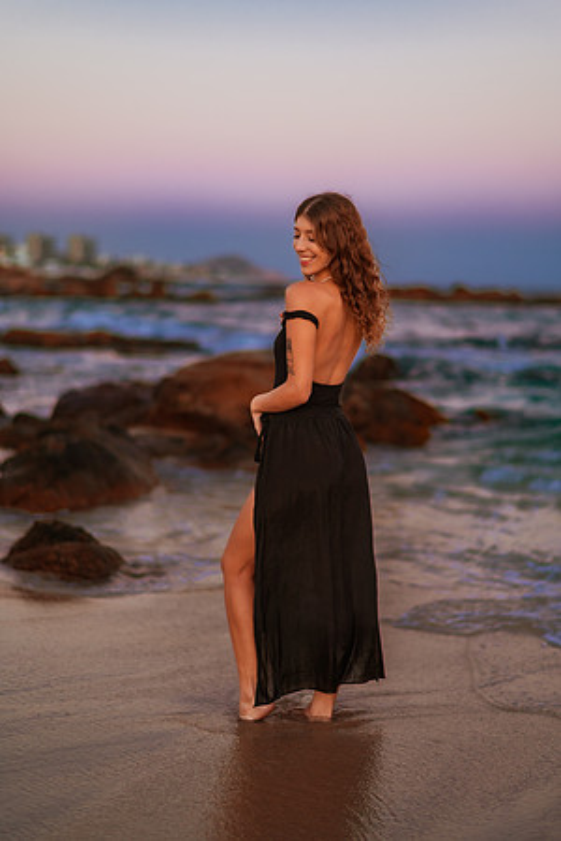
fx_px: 1356
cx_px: 280
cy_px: 420
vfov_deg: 34.5
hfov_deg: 23.4
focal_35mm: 58
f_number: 1.4
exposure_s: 1/320
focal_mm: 58
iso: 200
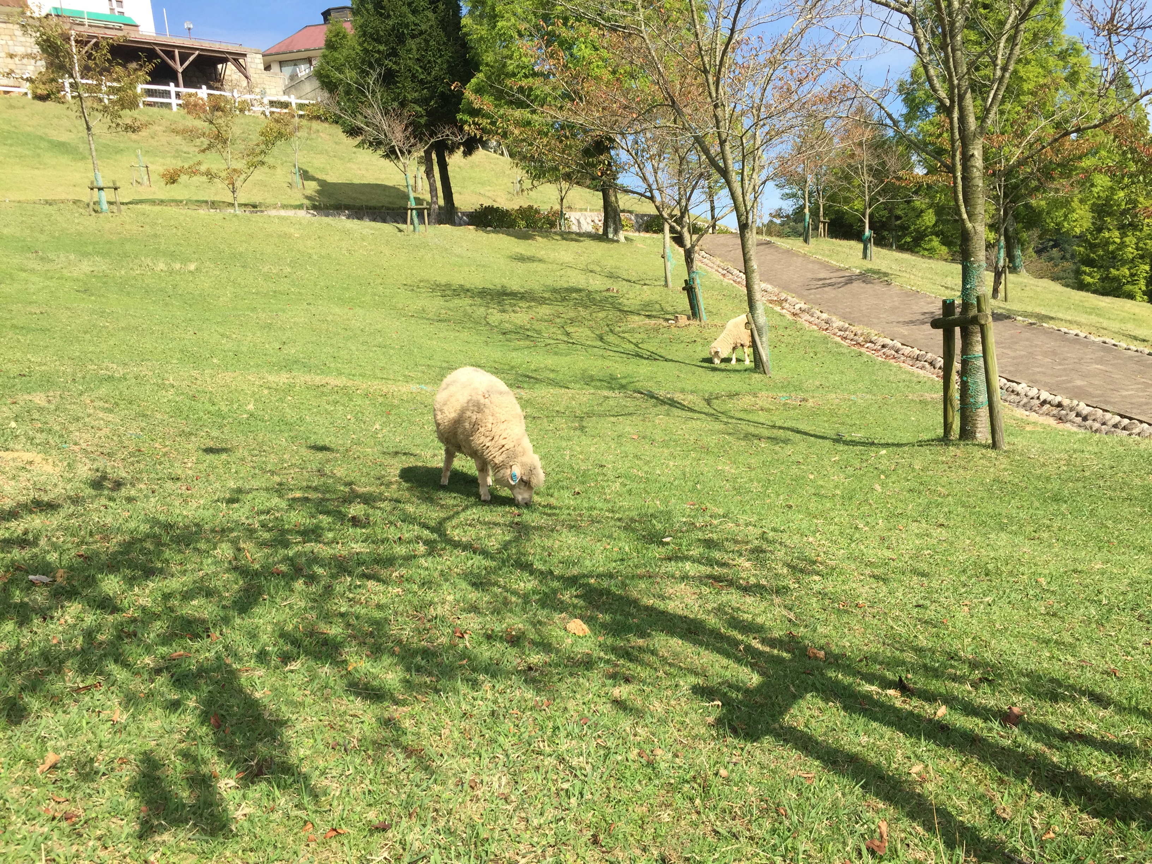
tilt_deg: -5.6
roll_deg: +6.2
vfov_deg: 48.2
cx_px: 576
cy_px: 432
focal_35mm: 29
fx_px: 965
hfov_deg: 61.7
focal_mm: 4.15
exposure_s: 1/1130
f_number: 2.2
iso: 32
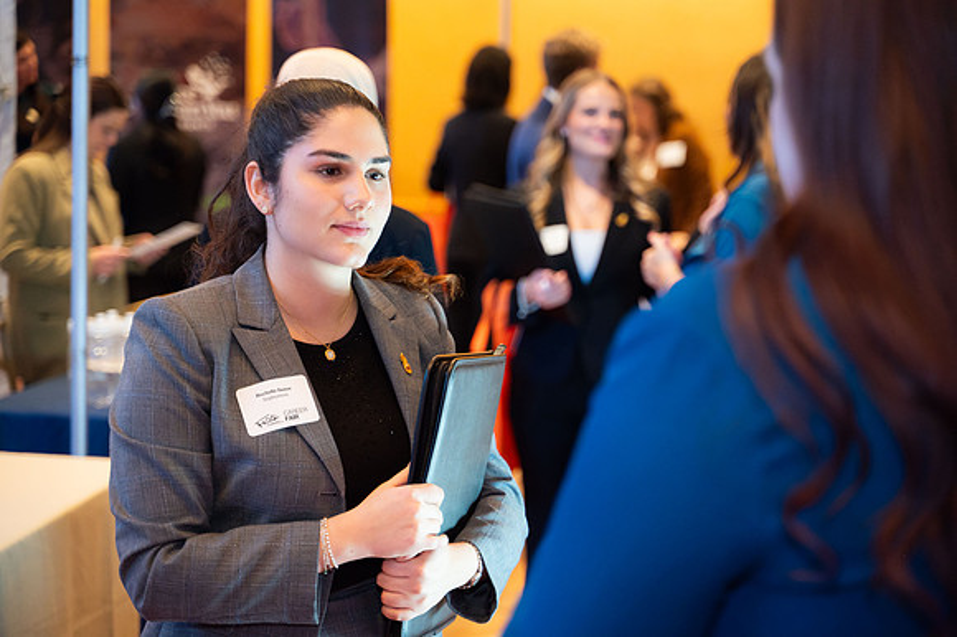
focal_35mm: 70
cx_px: 478
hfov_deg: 28.9
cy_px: 318
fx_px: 1860
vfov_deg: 19.4
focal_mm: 70
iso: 2500
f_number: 2.8
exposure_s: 1/100
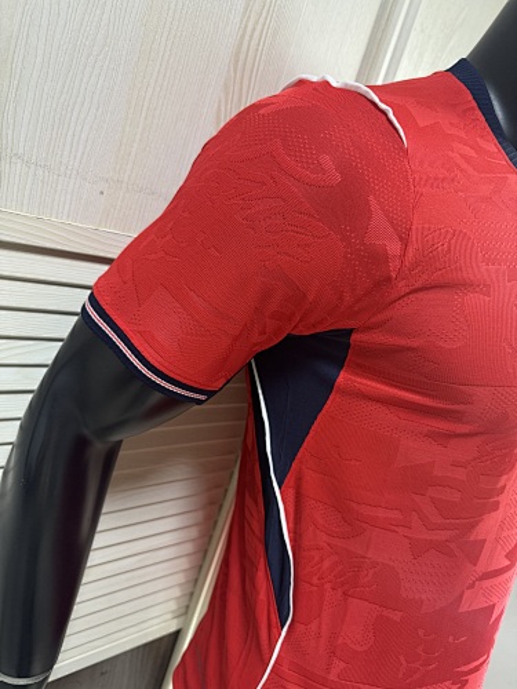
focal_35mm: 24
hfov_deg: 56.8
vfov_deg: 71.6
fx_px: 478
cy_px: 344
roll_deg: -17.7
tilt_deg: -15.7
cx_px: 258
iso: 250
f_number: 1.78
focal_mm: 6.76
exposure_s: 1/60
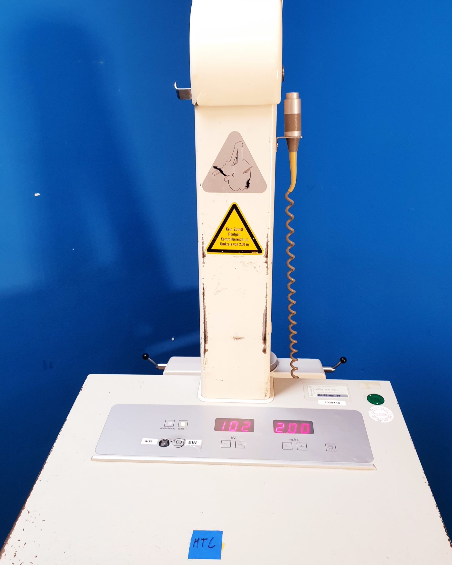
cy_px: 283
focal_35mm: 28
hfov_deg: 51.5
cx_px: 233
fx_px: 468
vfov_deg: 62.2
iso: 200
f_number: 2.4
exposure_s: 1/50
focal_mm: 4.3
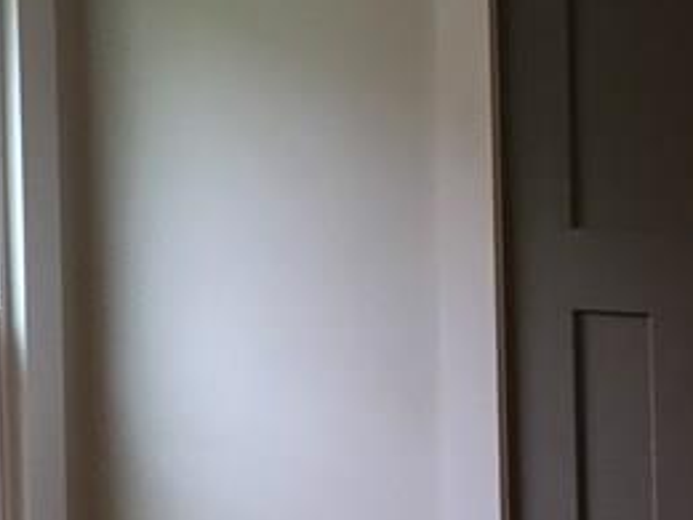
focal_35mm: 114
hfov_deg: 17.2
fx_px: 2282
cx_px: 216
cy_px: 72
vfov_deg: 12.9
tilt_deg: +1.1
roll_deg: +0.8
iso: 64
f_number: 2.2
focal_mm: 4.15
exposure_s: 1/30
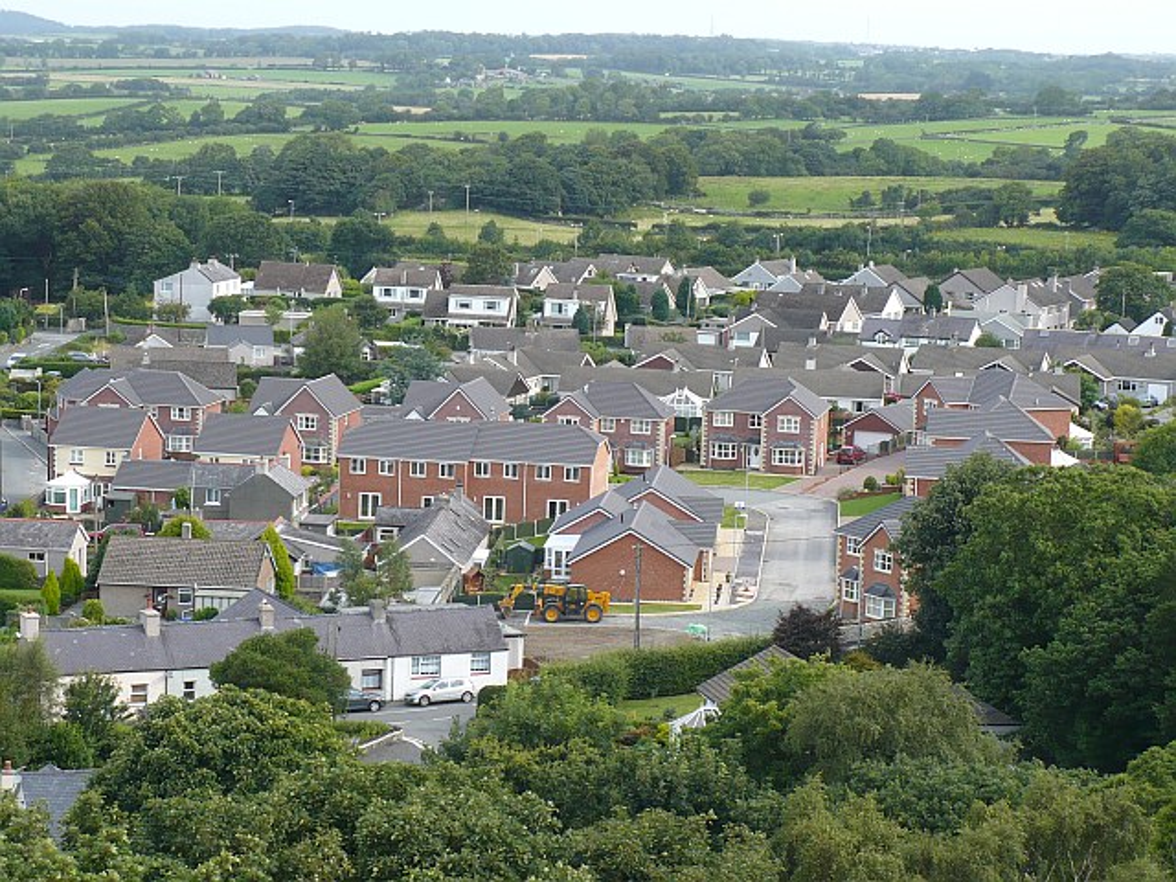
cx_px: 588
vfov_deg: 15.1
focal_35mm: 98
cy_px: 441
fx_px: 3329
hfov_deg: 20.0
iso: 100
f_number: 3.5
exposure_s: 1/320
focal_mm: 16.1
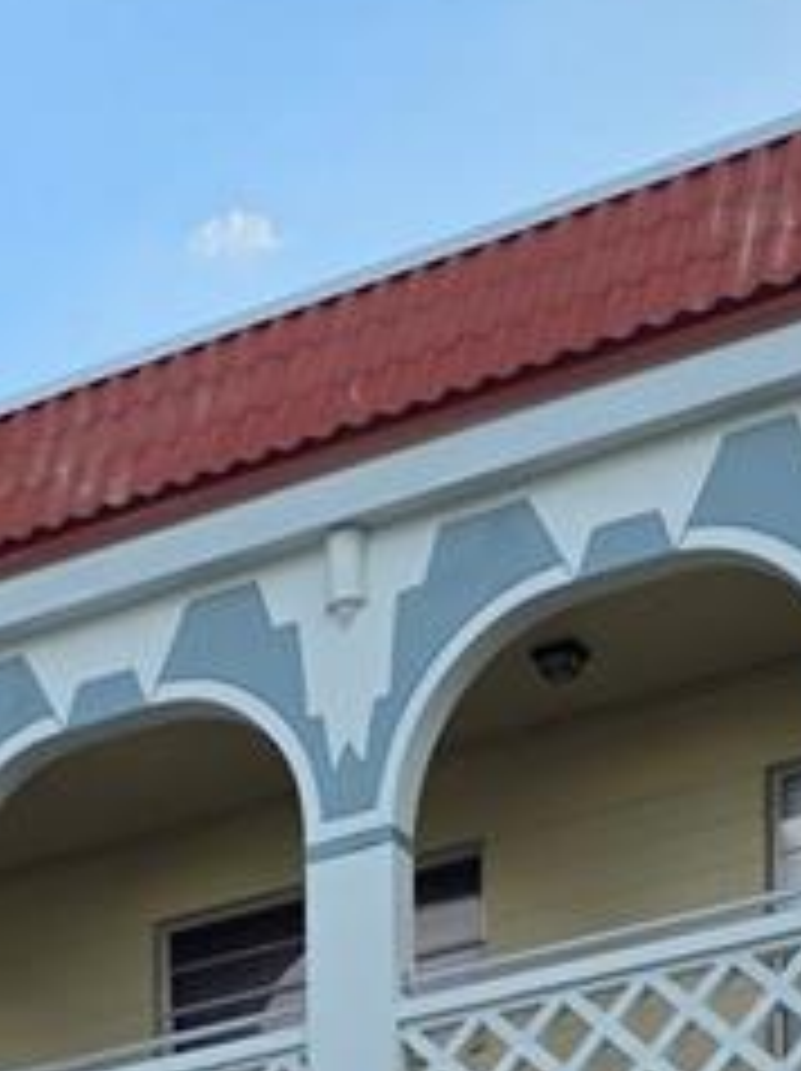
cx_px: -356
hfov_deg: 12.2
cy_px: 2128
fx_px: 3585
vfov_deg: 14.3
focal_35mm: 116
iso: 80
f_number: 1.7
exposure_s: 1/3009
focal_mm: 6.25
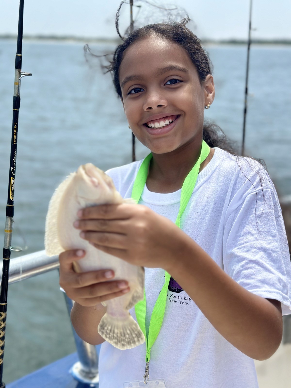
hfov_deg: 30.3
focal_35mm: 48
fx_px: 538
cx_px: 146
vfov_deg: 39.7
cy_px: 194
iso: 100
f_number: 1.78
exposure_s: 1/3597
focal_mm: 6.86
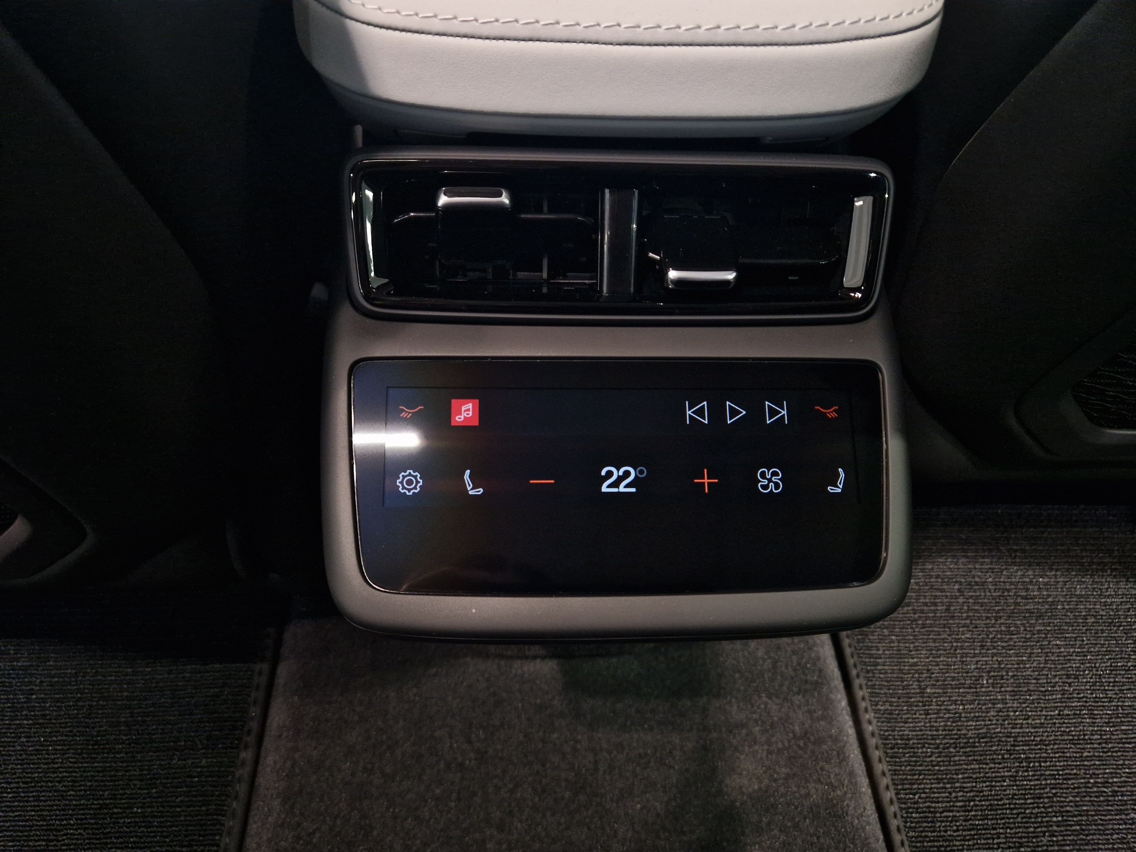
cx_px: 568
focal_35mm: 23
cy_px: 426
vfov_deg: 58.9
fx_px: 755
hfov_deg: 73.9
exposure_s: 1/100
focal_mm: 5.4
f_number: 1.8
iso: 80
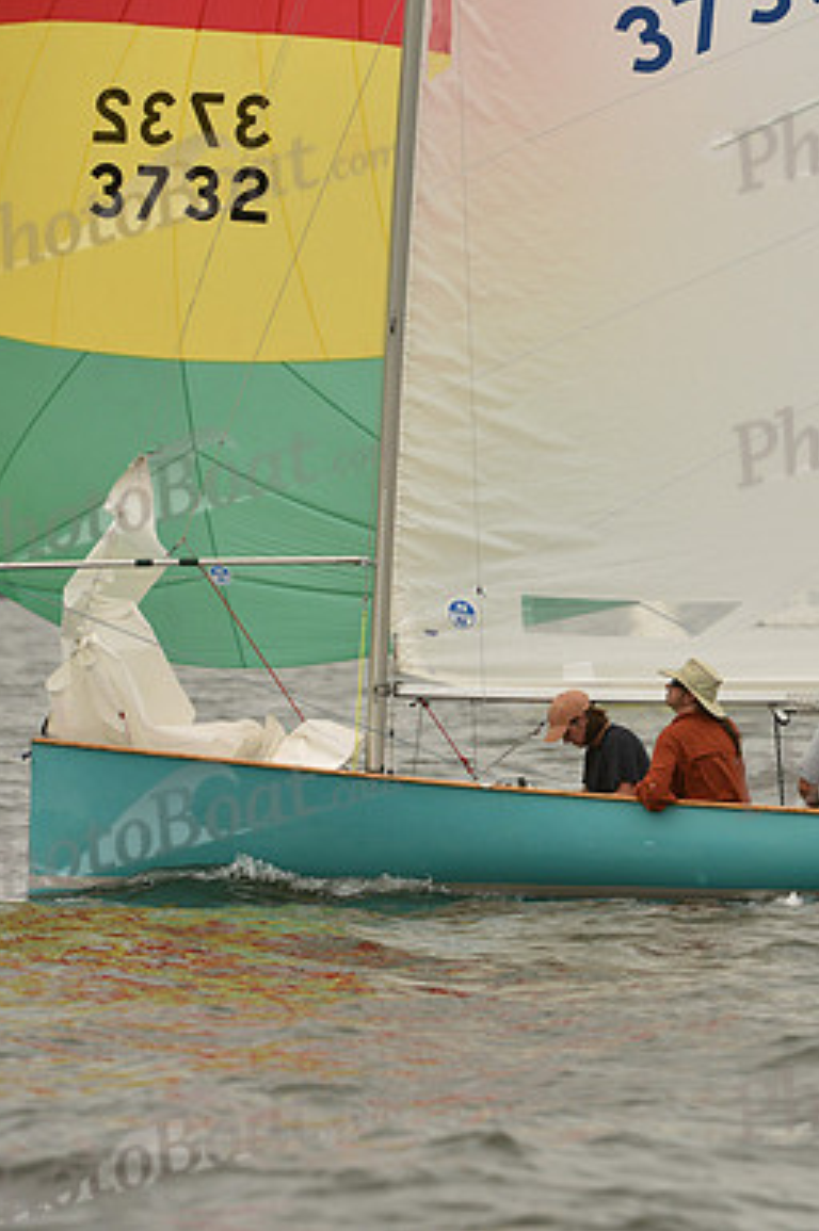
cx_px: 569
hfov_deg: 3.6
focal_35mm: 377
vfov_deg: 5.5
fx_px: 12887
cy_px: 616
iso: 320
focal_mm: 250
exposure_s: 1/1250
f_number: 5
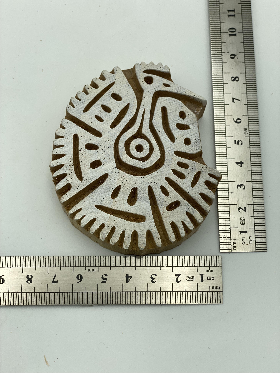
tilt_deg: -74.4
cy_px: 186
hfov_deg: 28.0
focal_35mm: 52
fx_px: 561
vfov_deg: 36.8
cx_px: 140
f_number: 2
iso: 20
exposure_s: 1/675
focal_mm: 6
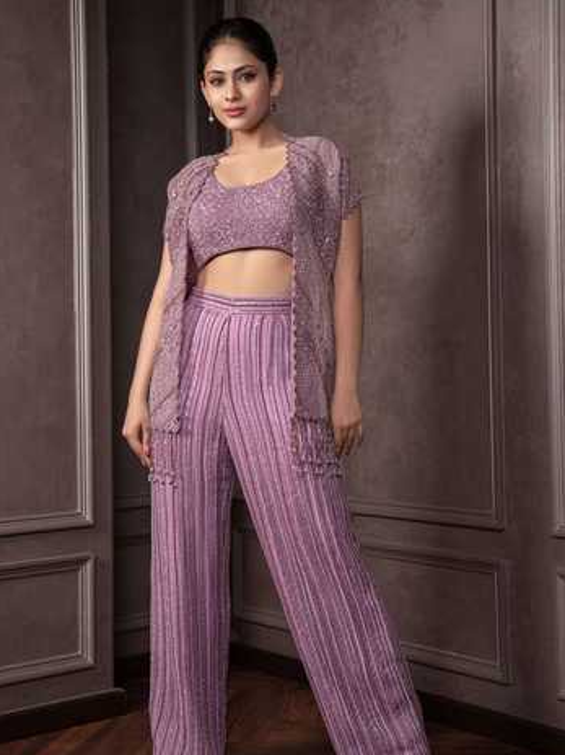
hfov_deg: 30.3
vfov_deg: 39.6
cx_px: 282
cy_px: 413
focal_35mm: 48
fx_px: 1045
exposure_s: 1/250
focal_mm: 44
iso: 500
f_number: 4.5
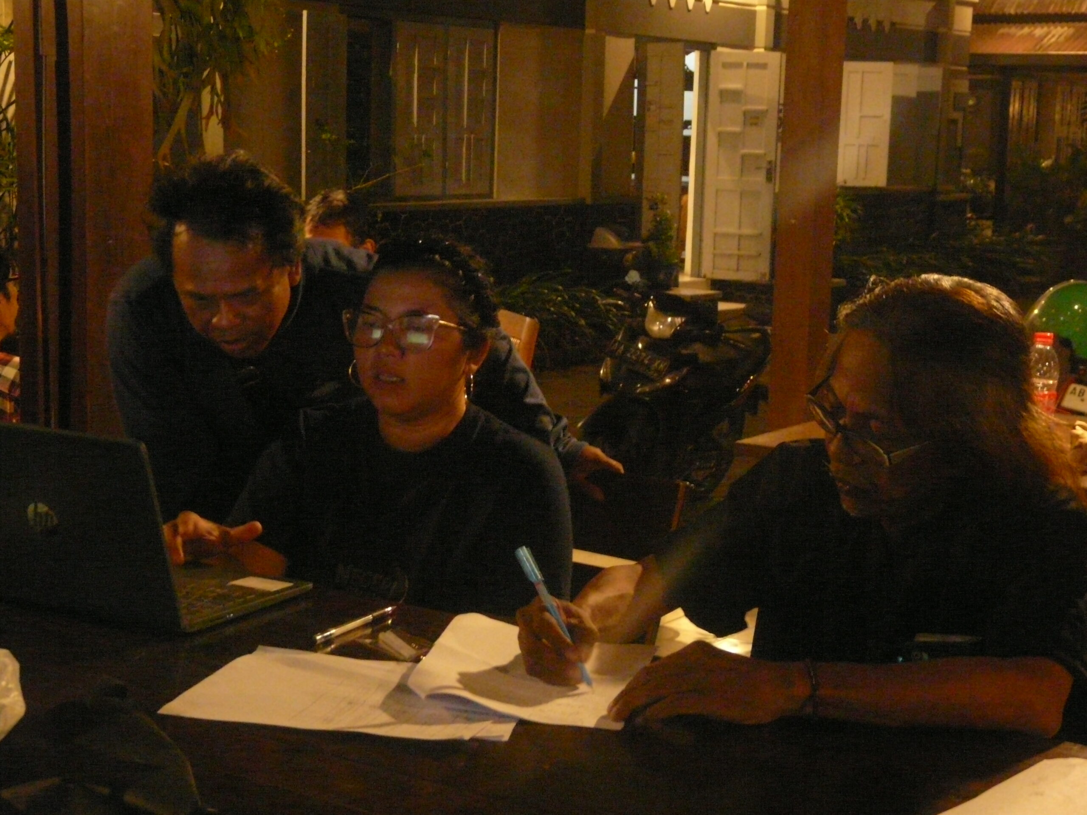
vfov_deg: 24.0
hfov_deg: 31.7
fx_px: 1916
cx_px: 544
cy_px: 408
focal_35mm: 61
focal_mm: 10
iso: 800
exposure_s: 1/8
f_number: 3.2
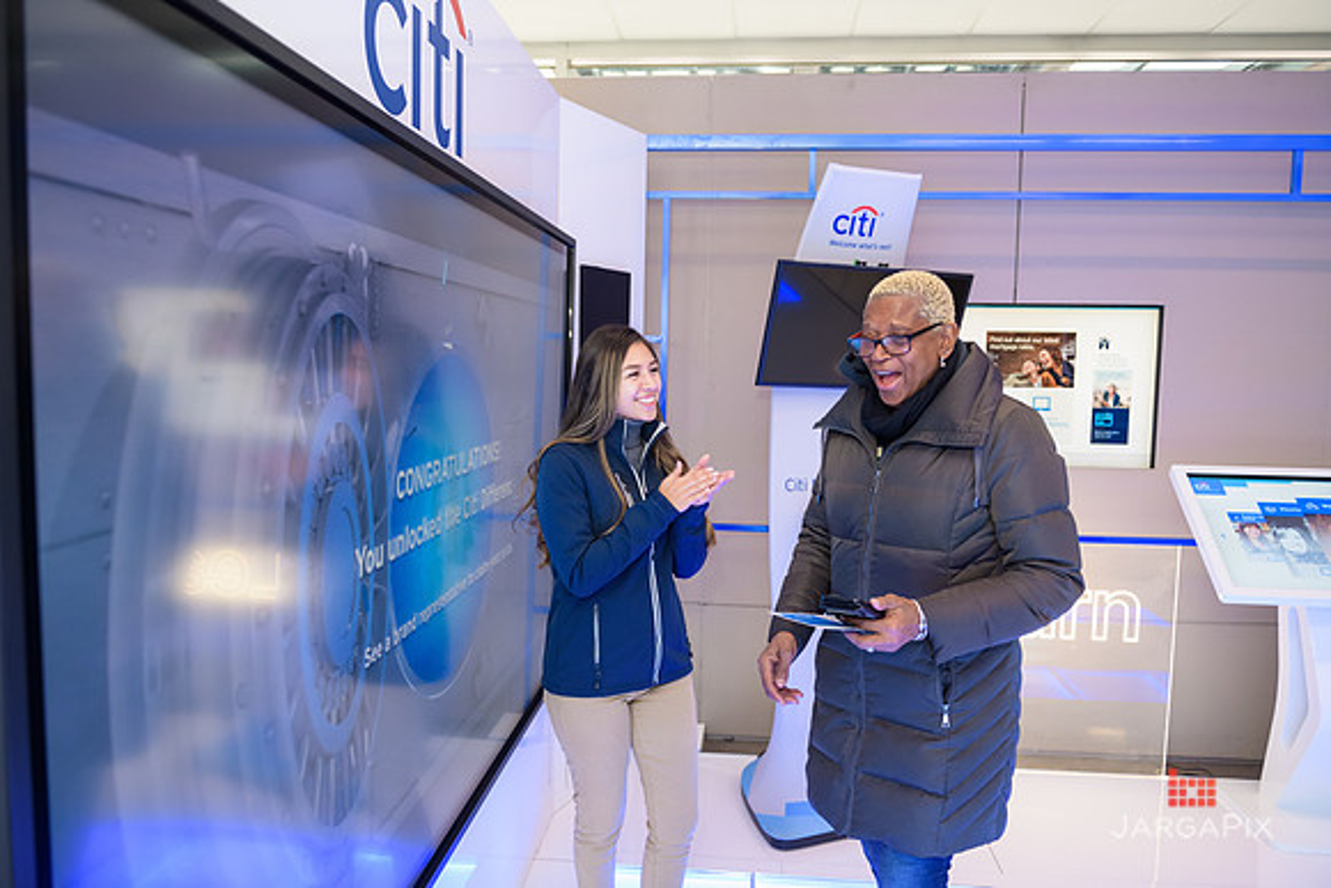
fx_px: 961
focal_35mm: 26
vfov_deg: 49.6
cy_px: 444
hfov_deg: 69.4
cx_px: 666
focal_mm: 26
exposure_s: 1/125
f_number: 3.2
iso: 1000
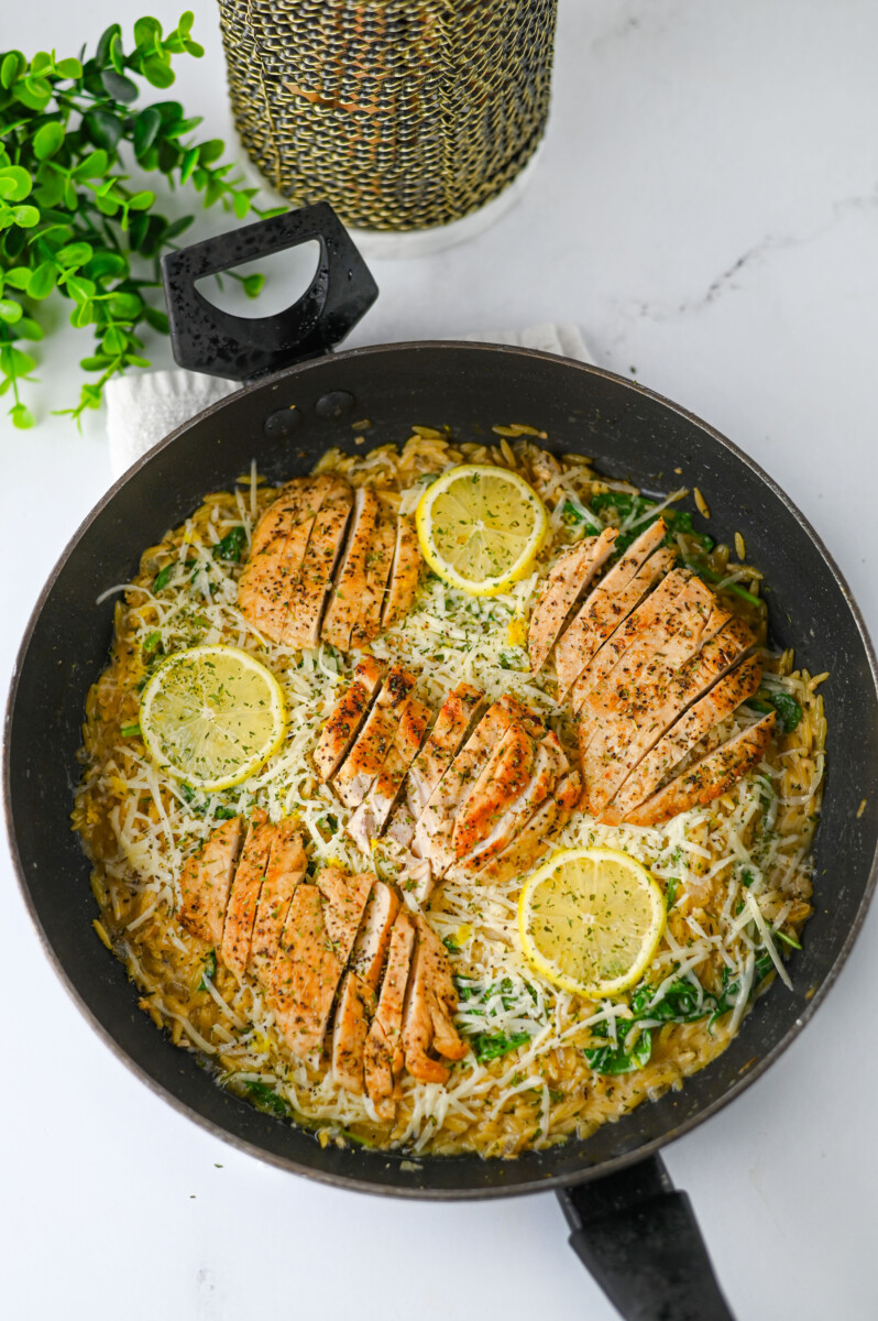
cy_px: 660
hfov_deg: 26.9
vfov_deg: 39.6
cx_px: 439
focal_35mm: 50
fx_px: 1832
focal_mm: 50
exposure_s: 1/250
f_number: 3.2
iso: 320
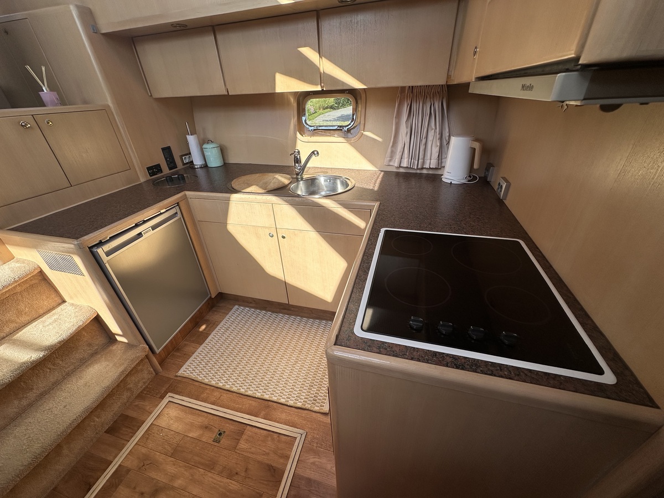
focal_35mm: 14
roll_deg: +2.2
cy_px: 249
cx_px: 332
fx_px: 269
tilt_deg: -29.7
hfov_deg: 102.1
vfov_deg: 85.7
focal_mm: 2.22
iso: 40
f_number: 2.2
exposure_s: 1/303
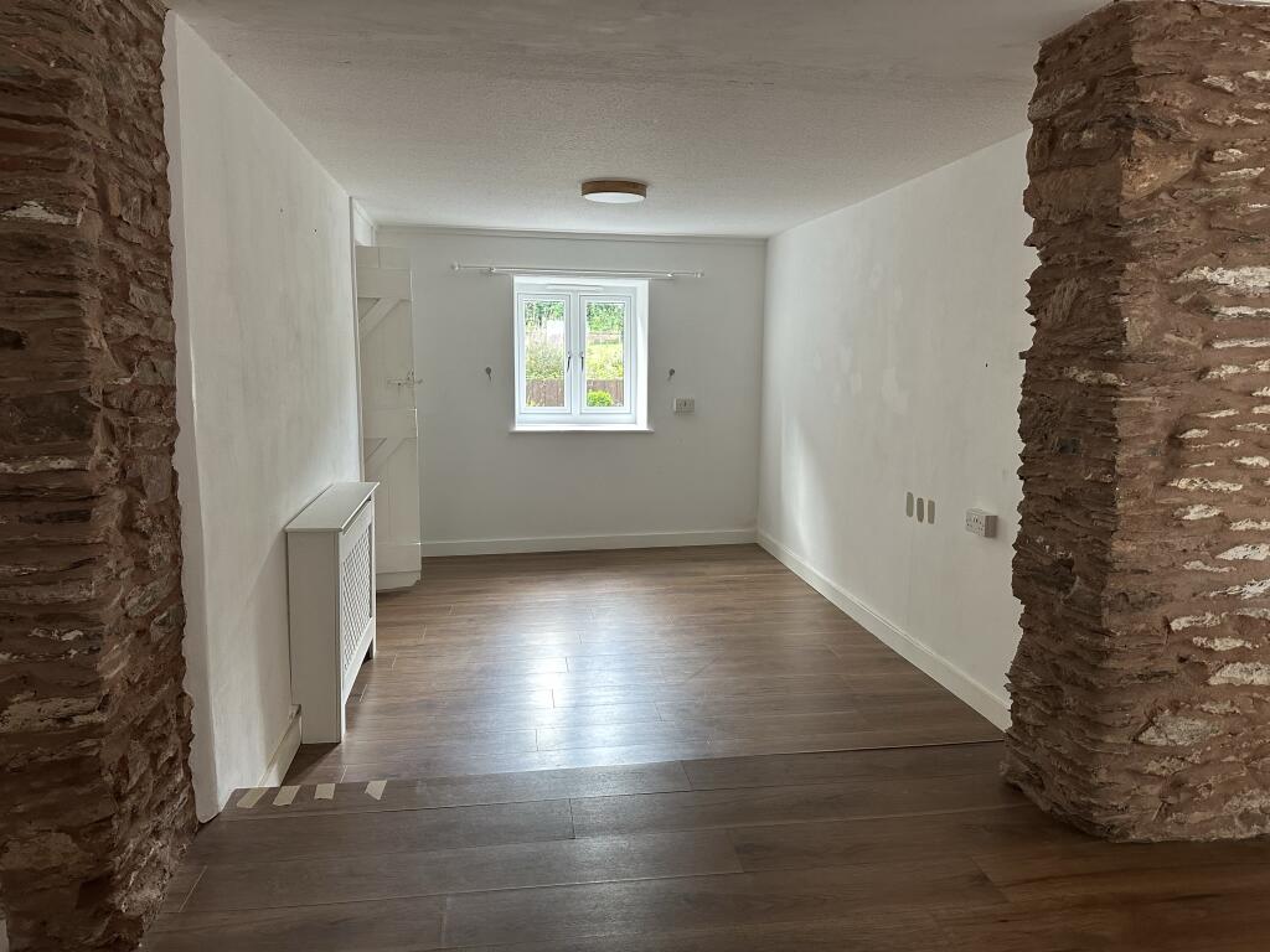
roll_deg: -0.5
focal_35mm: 24
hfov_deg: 71.6
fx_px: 881
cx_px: 635
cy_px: 476
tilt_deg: -9.0
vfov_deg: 56.8
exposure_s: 1/88
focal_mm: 6.86
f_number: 1.78
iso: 250
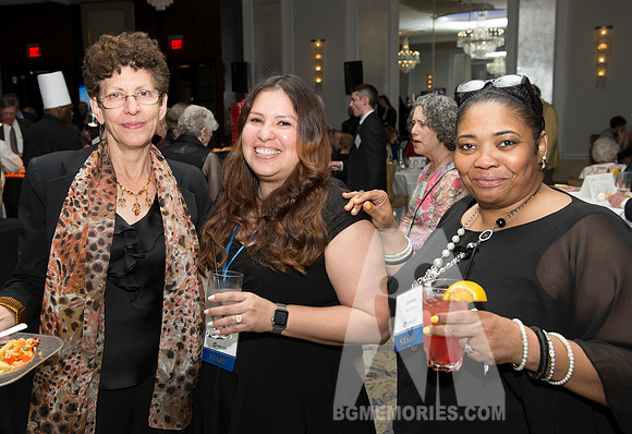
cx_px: 305
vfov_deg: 35.6
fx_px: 676
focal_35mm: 38
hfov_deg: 50.1
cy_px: 211
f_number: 5.6
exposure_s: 1/125
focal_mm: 34
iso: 1000
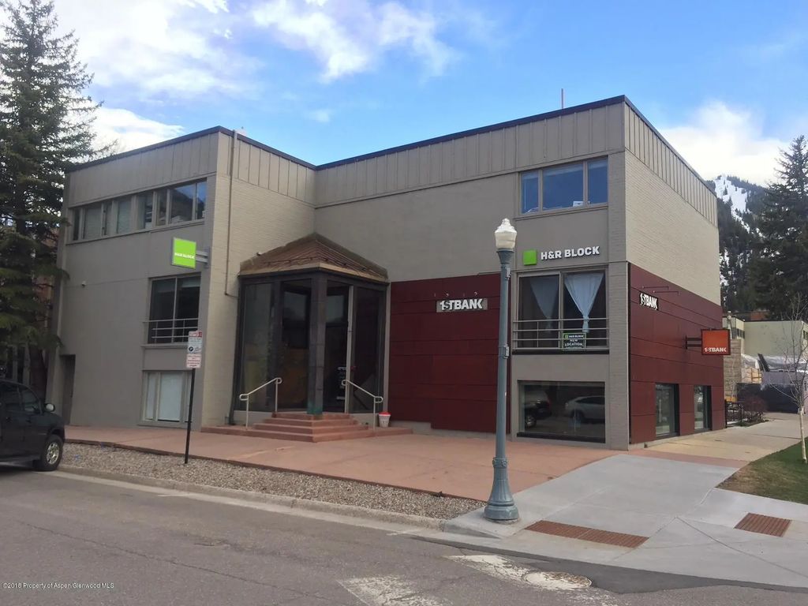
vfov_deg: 48.2
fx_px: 677
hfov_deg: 61.7
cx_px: 404
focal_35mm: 29
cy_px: 303
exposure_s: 1/350
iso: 32
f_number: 2.2
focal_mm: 4.15
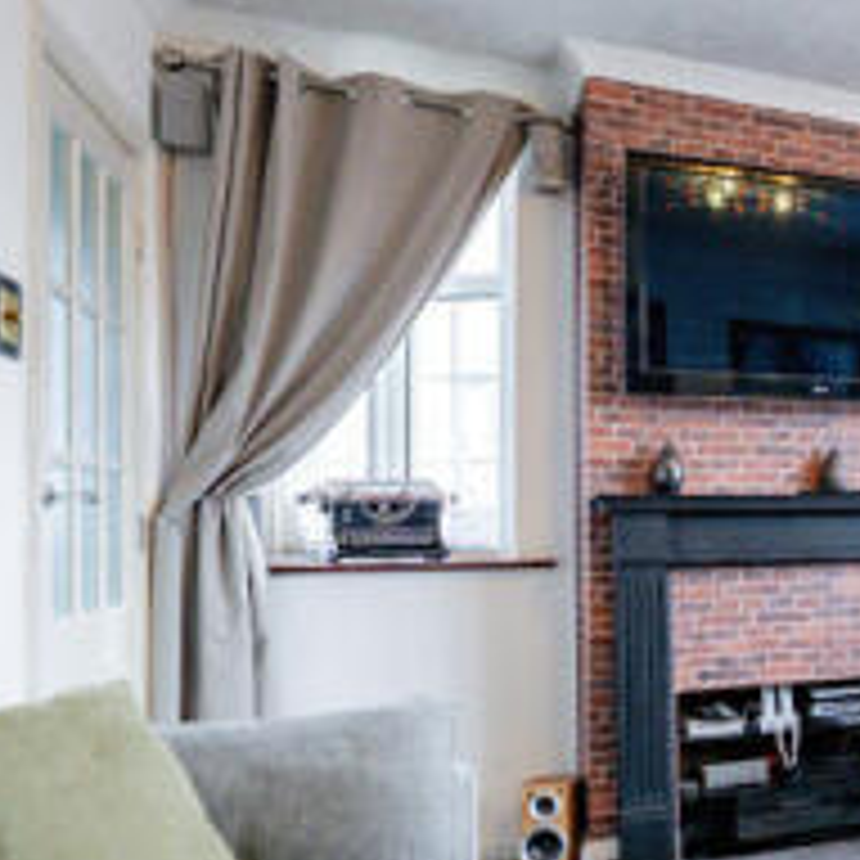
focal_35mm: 35
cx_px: 1060
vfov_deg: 47.0
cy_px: 511
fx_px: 984
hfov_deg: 35.6
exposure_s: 1/160
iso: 2000
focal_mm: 12
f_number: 2.8
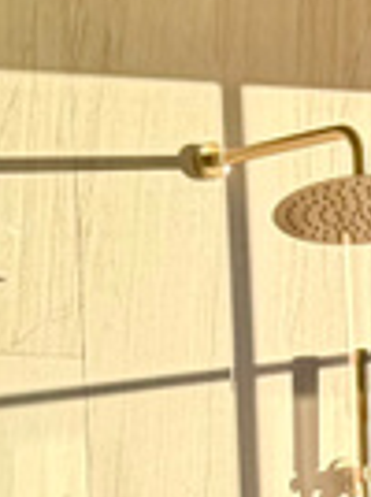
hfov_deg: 12.8
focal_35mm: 107
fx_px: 1534
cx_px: 620
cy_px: 534
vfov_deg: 17.8
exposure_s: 1/502
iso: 64
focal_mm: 2.22
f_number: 2.2
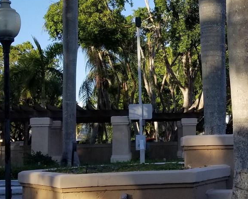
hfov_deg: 26.3
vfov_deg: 21.8
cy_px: 80
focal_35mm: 70
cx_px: 220
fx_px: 514
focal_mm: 4.3
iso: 50
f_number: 1.7
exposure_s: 1/1160
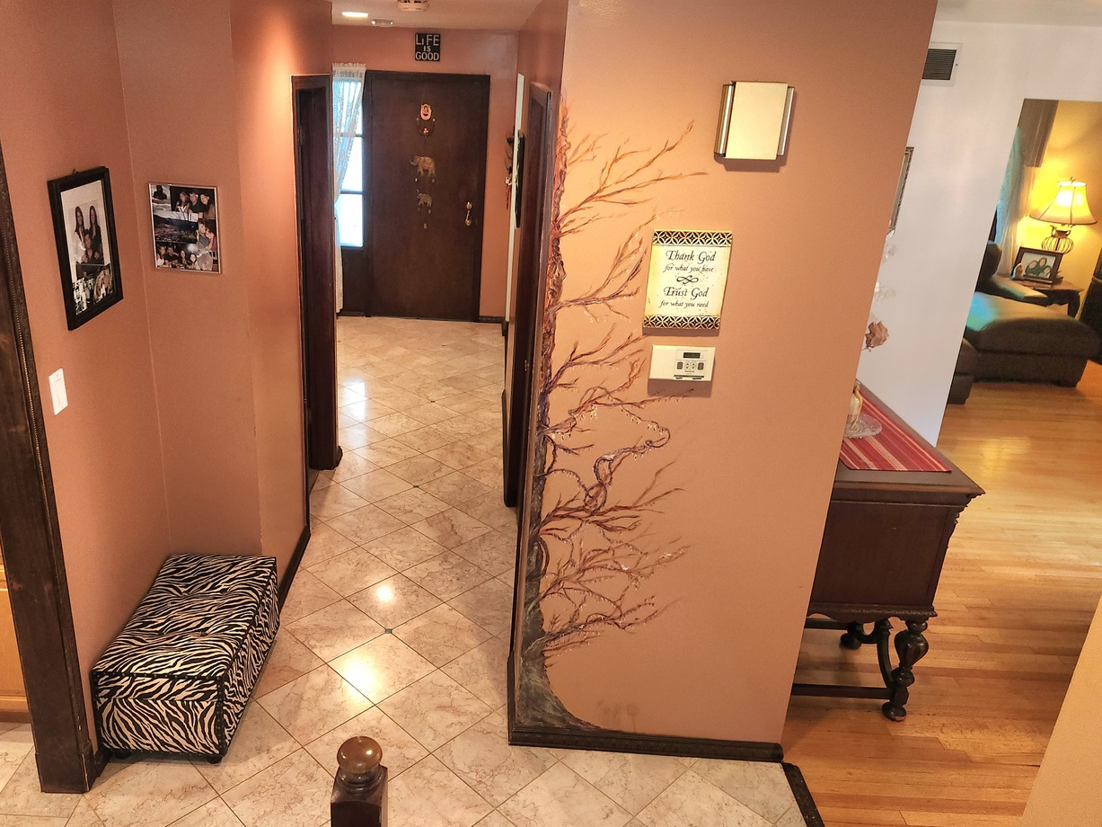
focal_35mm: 27
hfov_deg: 65.0
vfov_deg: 51.3
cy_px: 414
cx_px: 465
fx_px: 859
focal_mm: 5.4
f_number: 1.8
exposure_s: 1/24
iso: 100
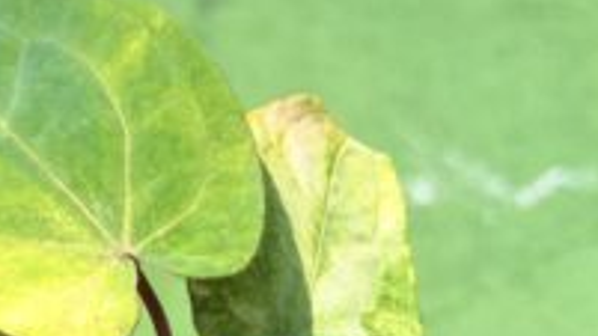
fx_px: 1649
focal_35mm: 104
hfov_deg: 20.5
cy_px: 395
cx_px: 199
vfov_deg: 11.4
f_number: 1.78
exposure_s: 1/2976
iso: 64
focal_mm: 6.76
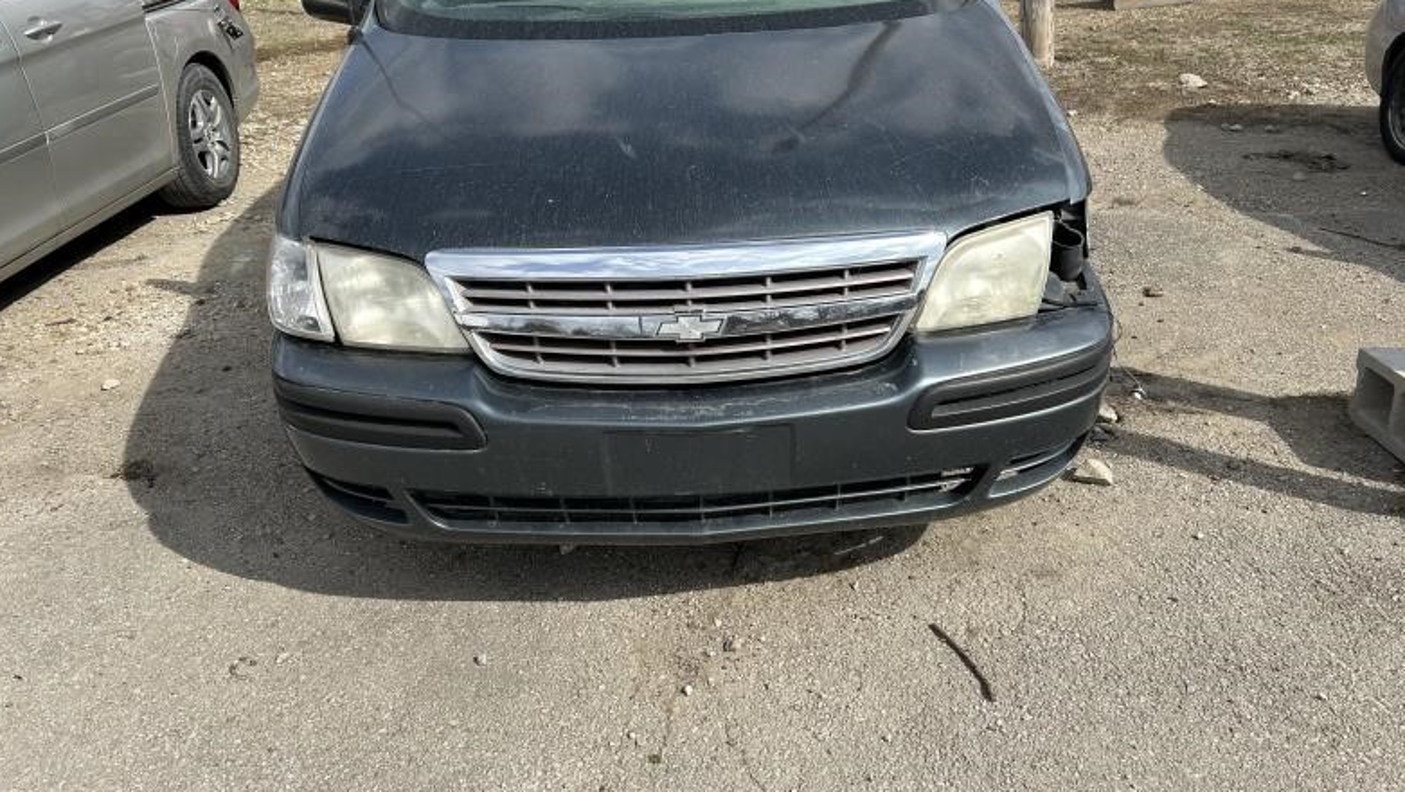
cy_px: 346
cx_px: 703
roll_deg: +2.4
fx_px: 1081
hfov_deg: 66.0
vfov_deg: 40.2
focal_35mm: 29
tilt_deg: -21.9
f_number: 1.5
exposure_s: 1/3460
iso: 50
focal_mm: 5.7
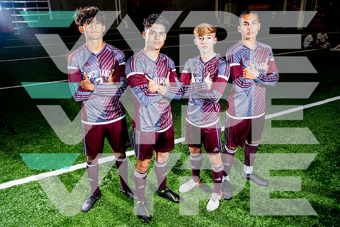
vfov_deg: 45.8
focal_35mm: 28
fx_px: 269
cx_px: 170
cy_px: 115
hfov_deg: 64.6
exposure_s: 1/125
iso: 100
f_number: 5.6
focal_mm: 27
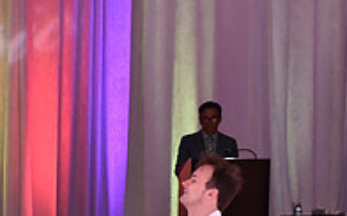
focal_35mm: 350
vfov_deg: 3.7
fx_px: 3306
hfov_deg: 6.0
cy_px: 341
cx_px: -16
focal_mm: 116
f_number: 5
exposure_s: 1/250
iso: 2000
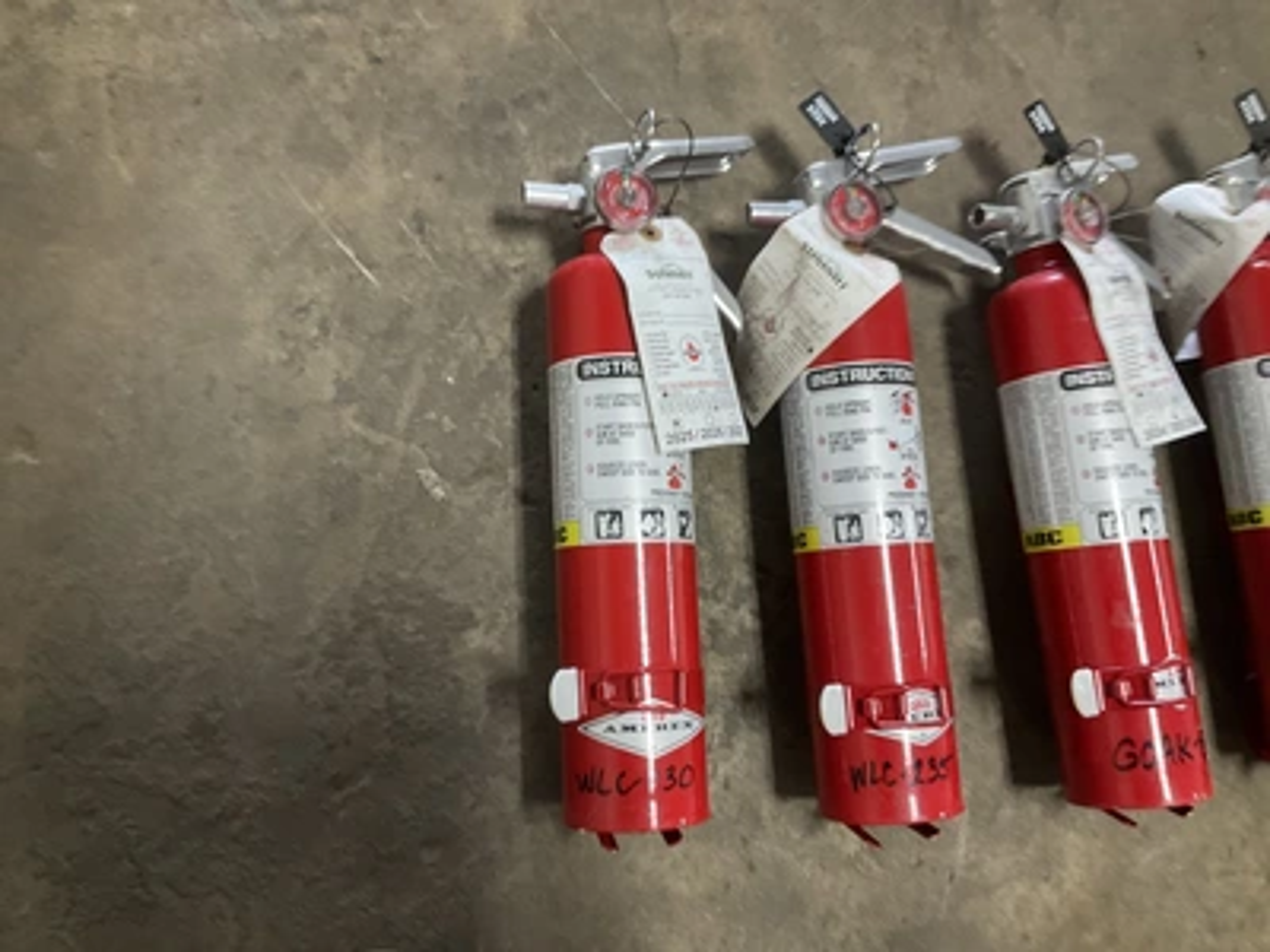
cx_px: 635
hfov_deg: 61.7
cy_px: 476
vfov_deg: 48.2
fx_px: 1064
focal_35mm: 29
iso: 200
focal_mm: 3
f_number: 1.8
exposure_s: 1/60
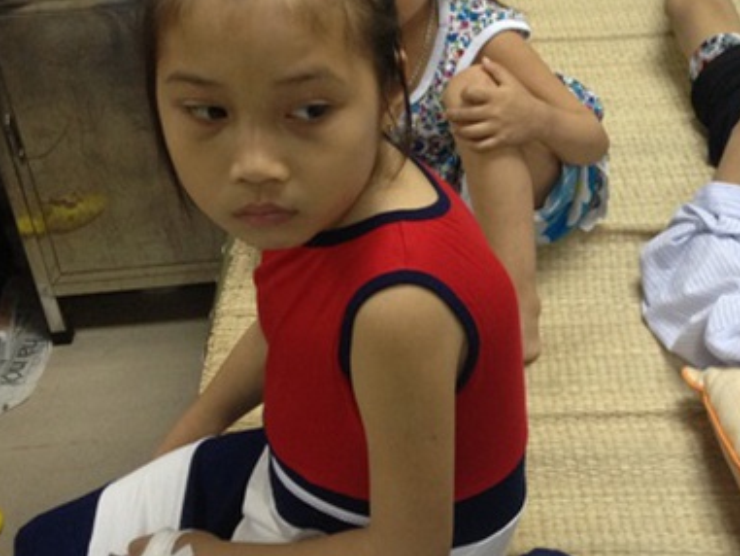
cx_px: 643
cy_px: 220
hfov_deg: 28.0
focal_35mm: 67
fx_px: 1433
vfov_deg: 21.9
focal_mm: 4.28
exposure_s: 1/20
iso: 160
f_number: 2.4
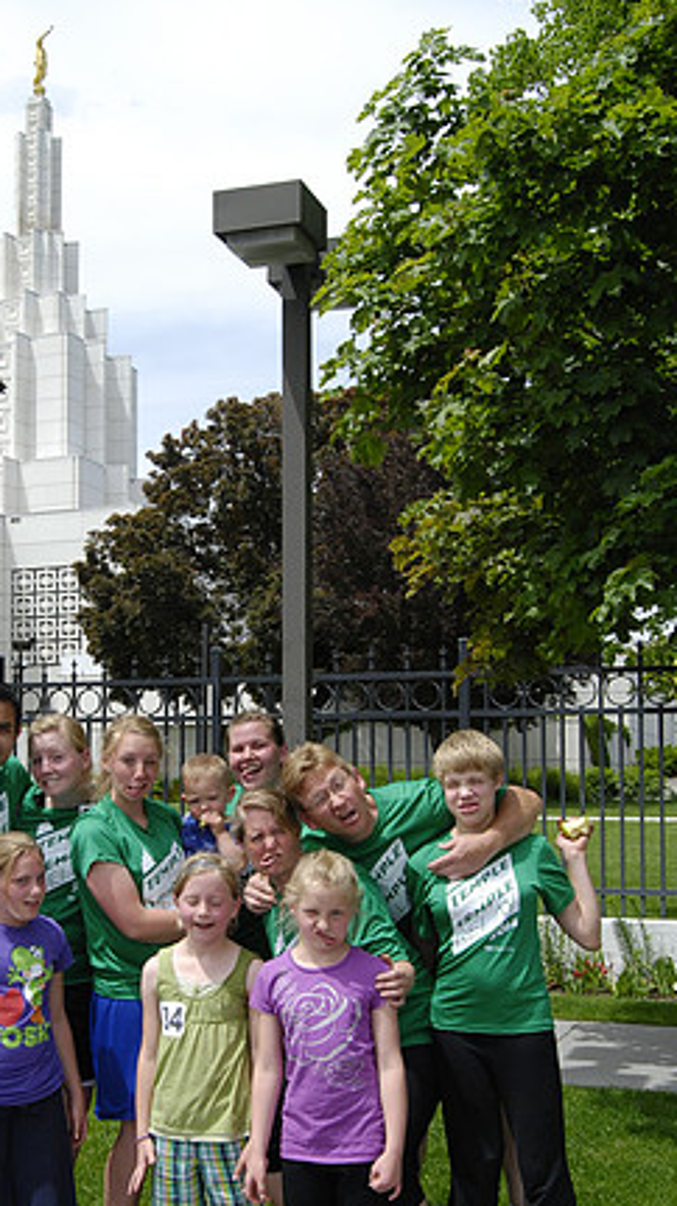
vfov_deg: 42.2
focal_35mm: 49
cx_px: 168
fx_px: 1557
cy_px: 716
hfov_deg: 24.3
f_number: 10
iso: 400
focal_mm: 23
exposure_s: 1/500
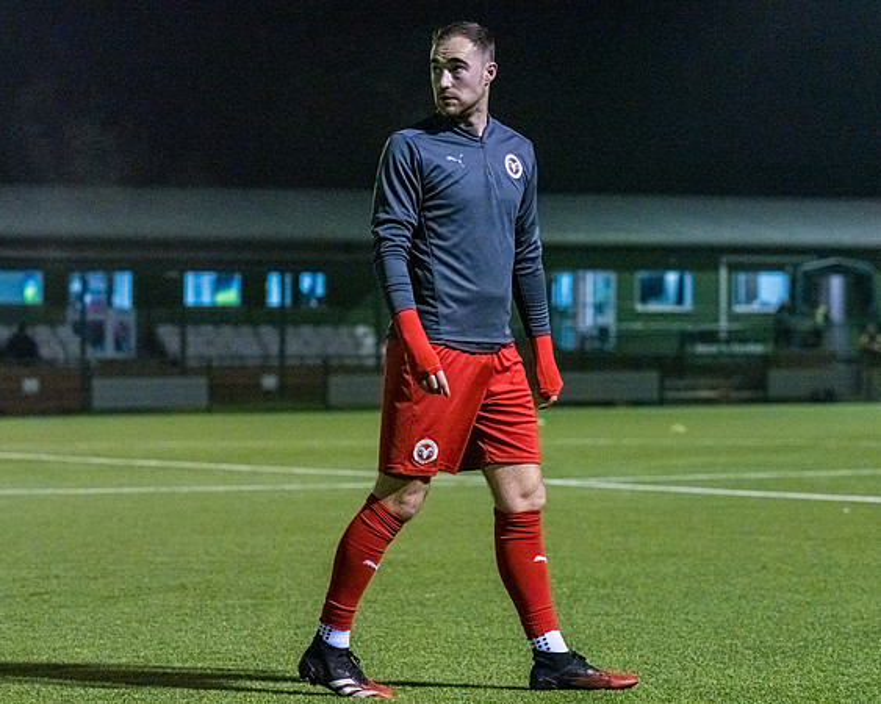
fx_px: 3963
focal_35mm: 152
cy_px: 352
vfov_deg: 10.2
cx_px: 433
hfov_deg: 12.7
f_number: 5
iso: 8000
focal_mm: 135
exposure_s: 1/1000
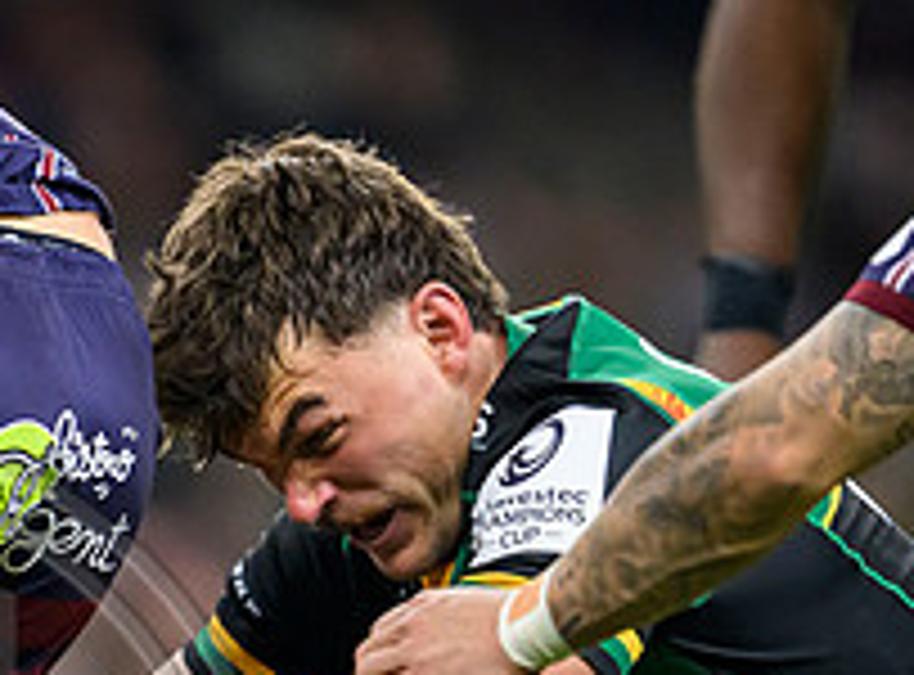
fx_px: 36192
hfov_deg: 1.4
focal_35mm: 1378
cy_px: 995
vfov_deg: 1.1
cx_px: 60
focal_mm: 400
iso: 5000
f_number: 3.2
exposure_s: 1/2500
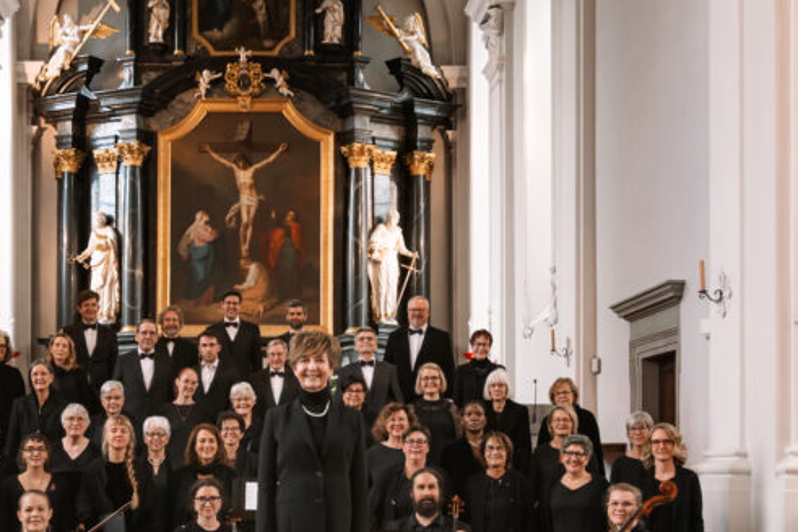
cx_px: 314
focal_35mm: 55
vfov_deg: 24.5
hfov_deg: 36.1
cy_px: 353
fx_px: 1219
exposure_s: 1/100
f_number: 5.6
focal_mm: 24
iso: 2800
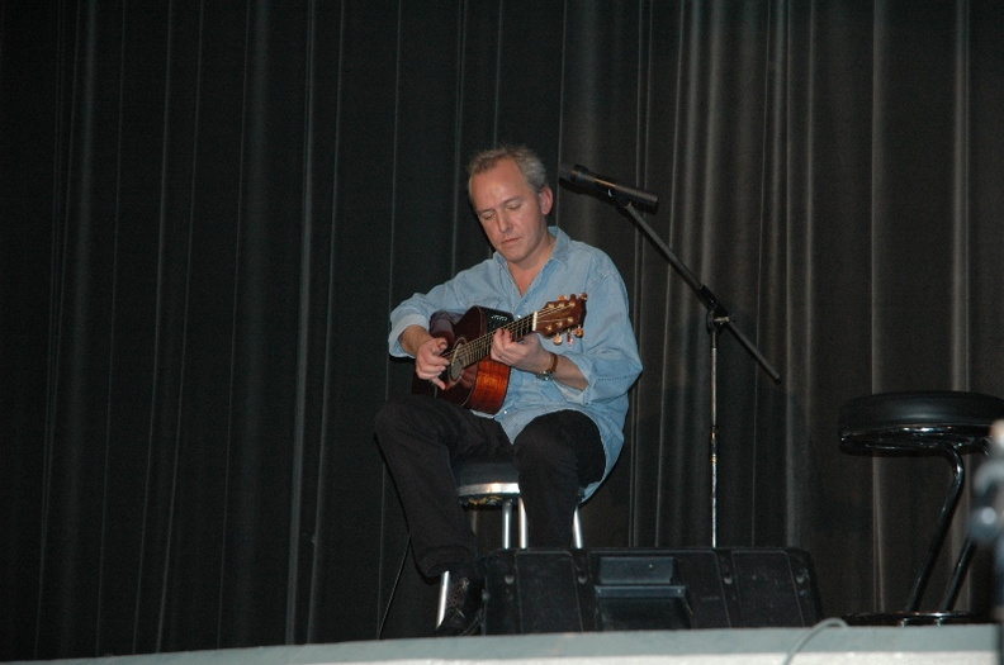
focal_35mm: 105
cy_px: 332
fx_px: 2923
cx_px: 502
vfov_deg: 13.0
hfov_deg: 19.5
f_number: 4.5
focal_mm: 70
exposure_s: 1/60
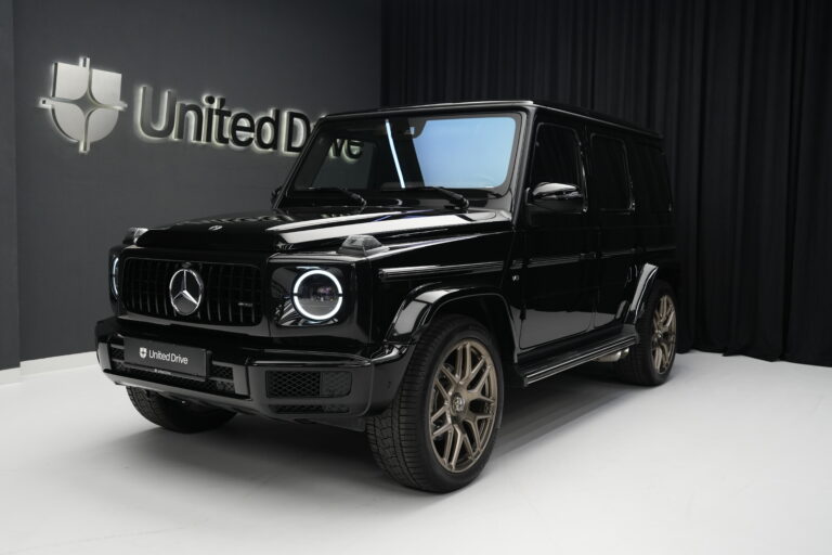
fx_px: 809
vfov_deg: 37.9
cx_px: 416
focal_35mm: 35
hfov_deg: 54.4
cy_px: 278
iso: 1250
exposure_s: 1/60
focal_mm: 35
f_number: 4
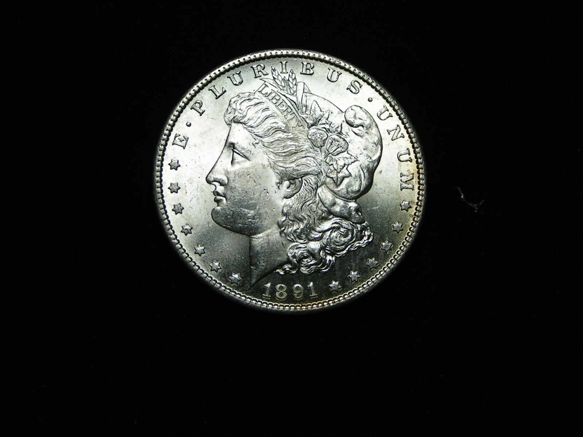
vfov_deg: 12.5
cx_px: 292
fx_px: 2004
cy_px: 218
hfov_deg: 16.6
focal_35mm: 119
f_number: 5.6
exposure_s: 1/160
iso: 50
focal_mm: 18.2
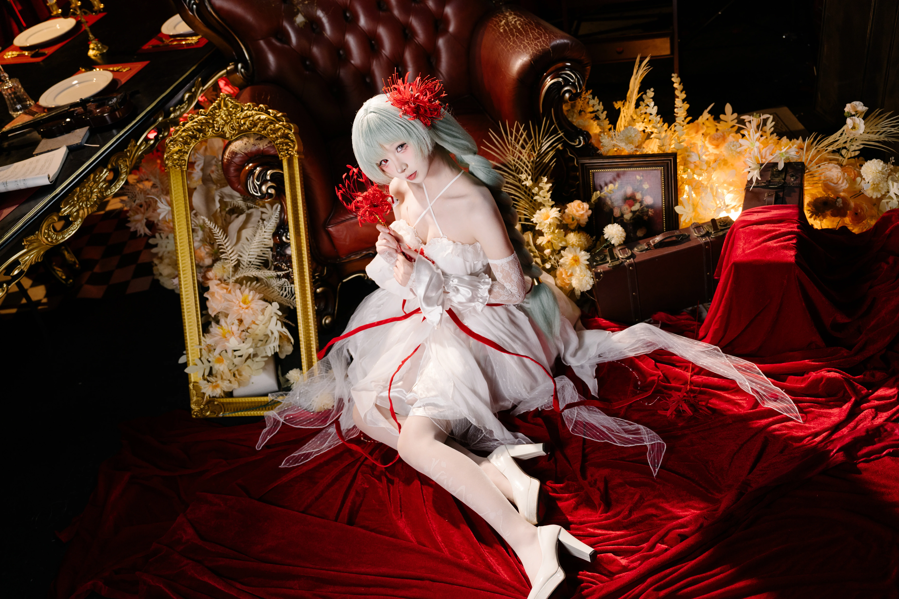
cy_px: 300
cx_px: 450
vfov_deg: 38.9
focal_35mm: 34
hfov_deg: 55.8
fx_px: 849
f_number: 2.8
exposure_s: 1/200
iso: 500
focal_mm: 34
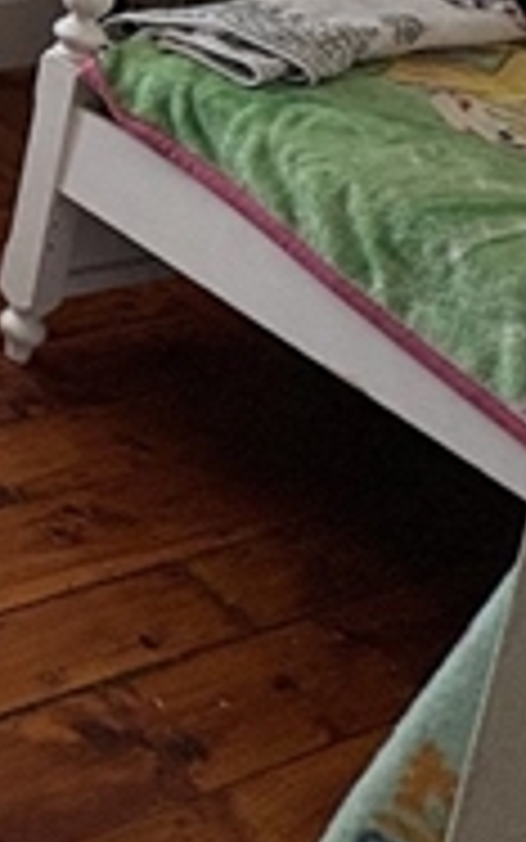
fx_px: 1398
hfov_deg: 15.6
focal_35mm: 61
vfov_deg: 26.9
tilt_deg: -9.8
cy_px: -315
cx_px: -607
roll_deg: -4.0
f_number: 2.2
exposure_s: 1/68
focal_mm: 2.22
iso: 250
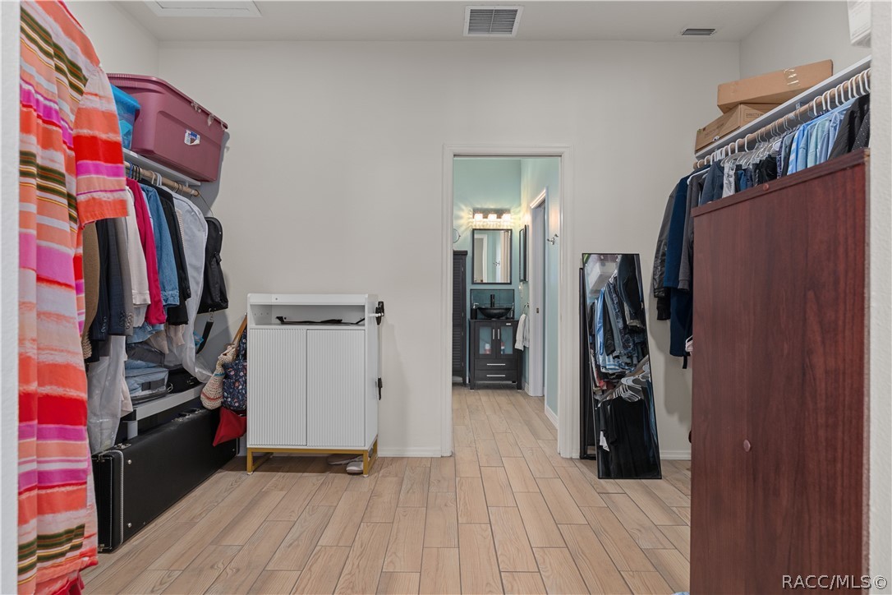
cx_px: 446
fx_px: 483
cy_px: 298
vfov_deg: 63.2
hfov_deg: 85.4
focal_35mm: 20
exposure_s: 1/2.5
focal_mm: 13
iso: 250
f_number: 8
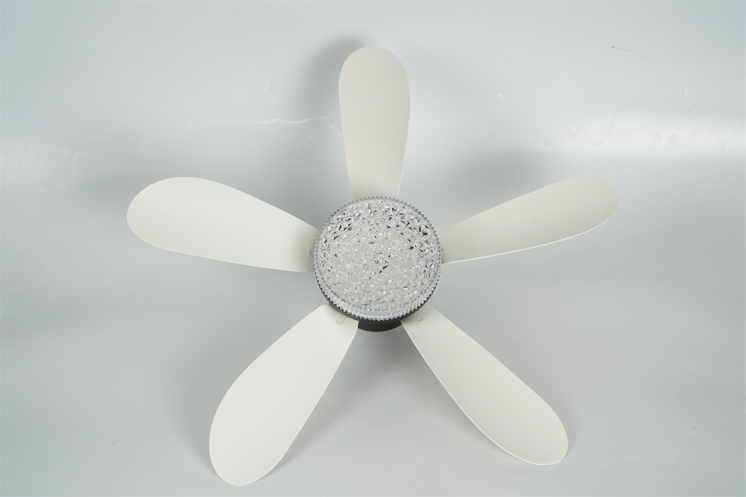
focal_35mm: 63
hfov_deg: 31.9
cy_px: 248
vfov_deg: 21.6
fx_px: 1305
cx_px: 373
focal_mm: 63
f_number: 8
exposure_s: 1/60
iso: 2000
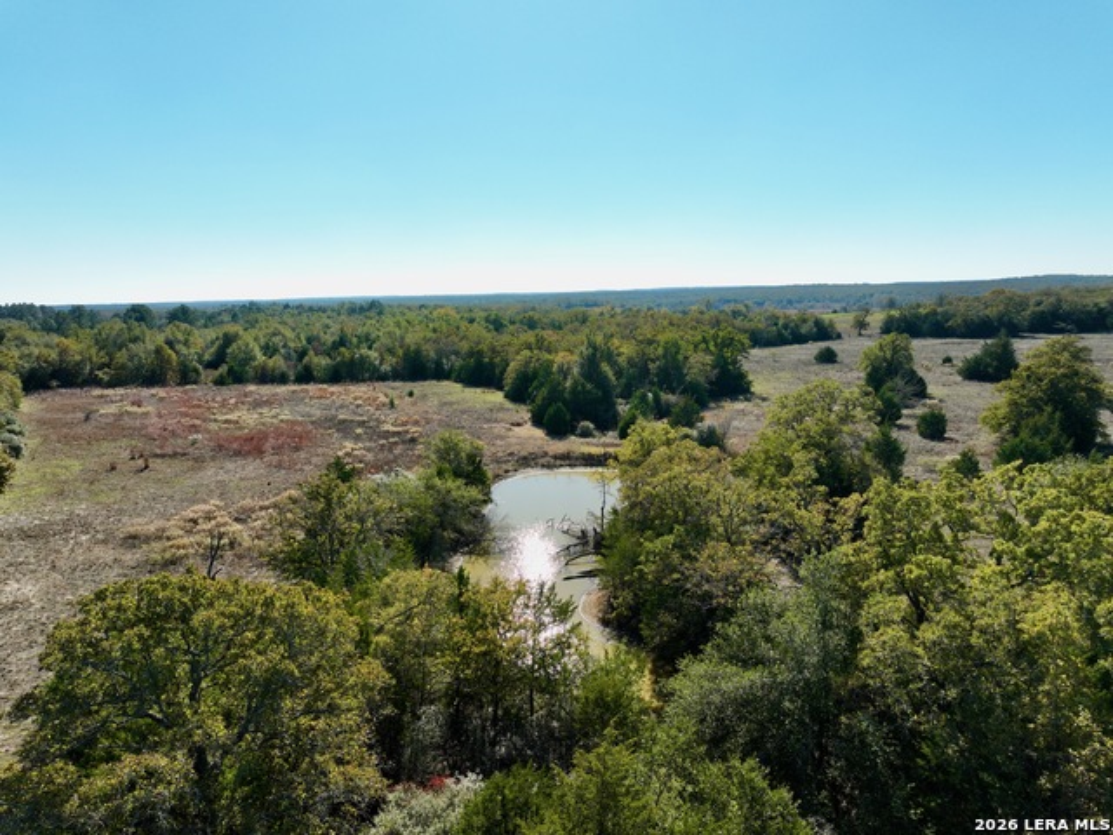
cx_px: 556
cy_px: 418
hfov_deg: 71.6
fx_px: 772
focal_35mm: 24
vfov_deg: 56.8
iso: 100
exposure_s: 1/60
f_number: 4
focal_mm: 12.29
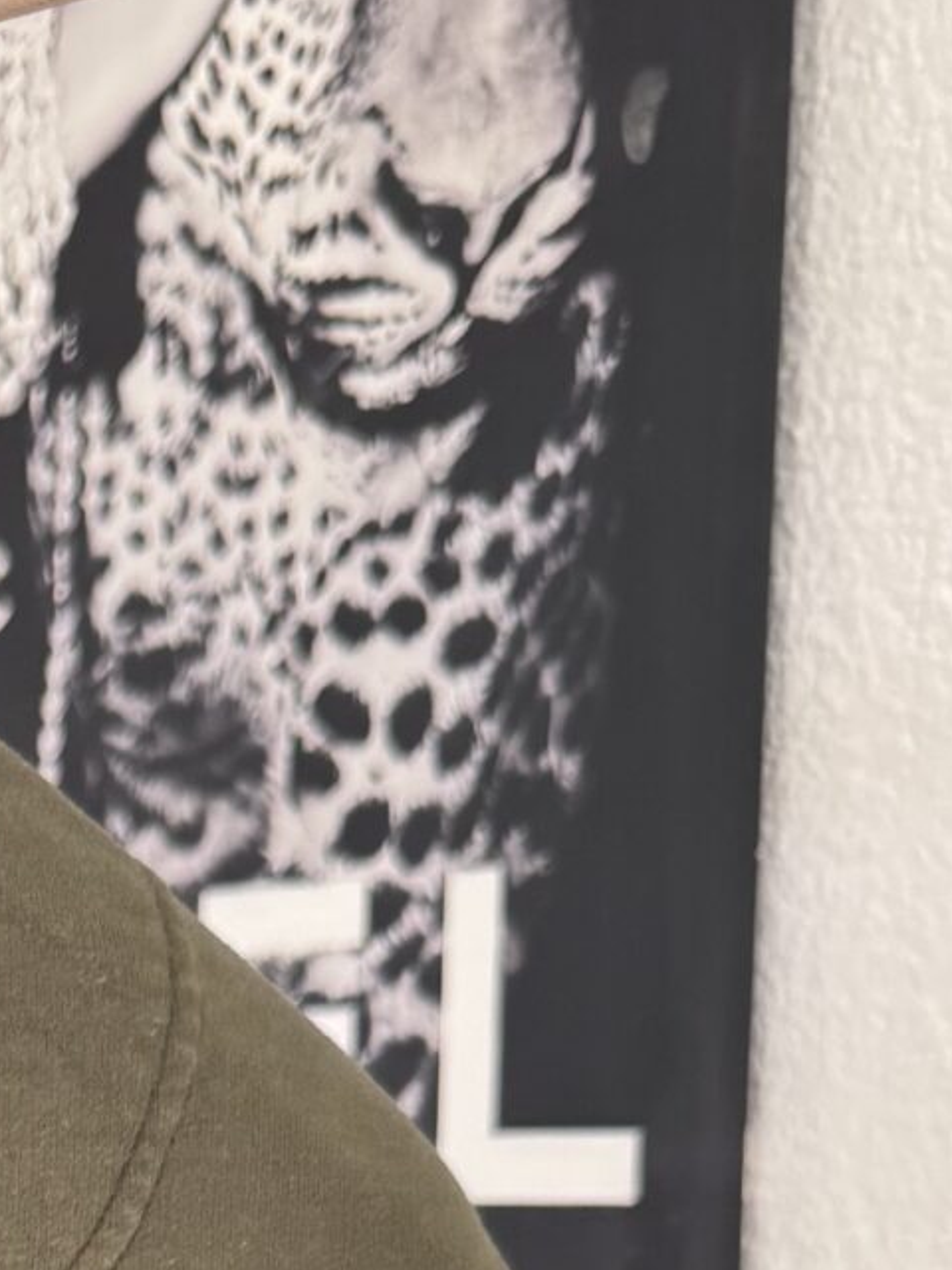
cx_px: -627
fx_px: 3520
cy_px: 1925
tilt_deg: -13.8
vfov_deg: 18.1
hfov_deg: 14.1
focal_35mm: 96
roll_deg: +2.0
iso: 125
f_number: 1.78
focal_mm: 6.76
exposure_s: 1/121
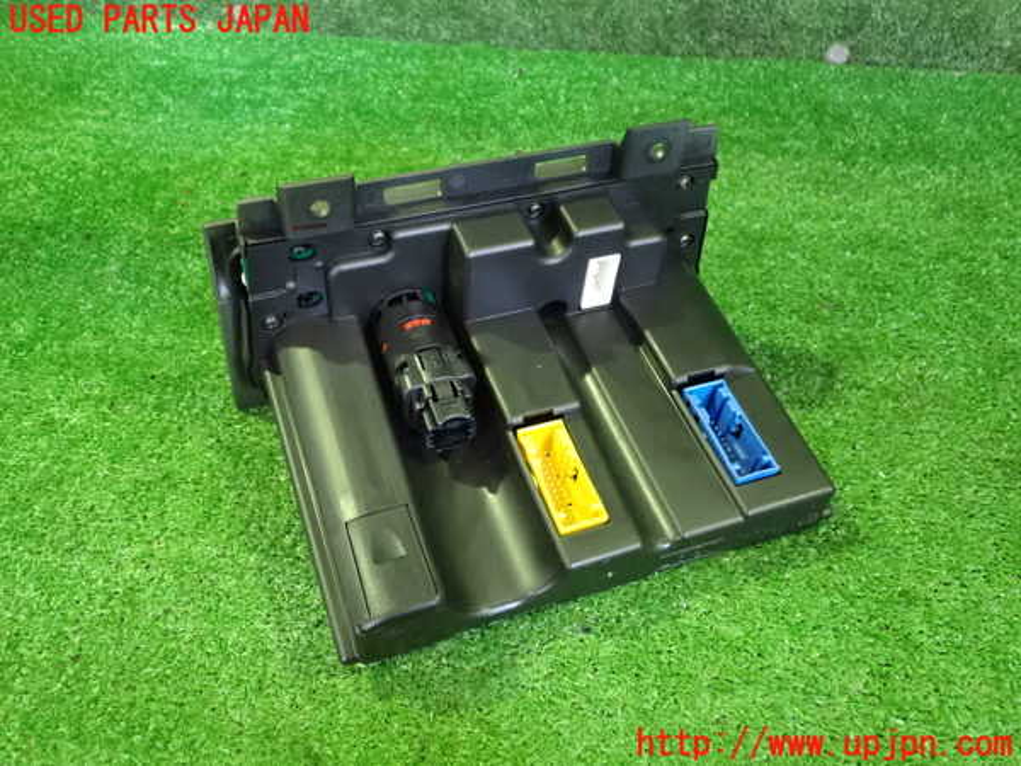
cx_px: 510
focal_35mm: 30
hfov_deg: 60.0
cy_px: 383
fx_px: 885
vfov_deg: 46.8
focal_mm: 5.4
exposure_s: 1/50
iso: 1600
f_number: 2.3
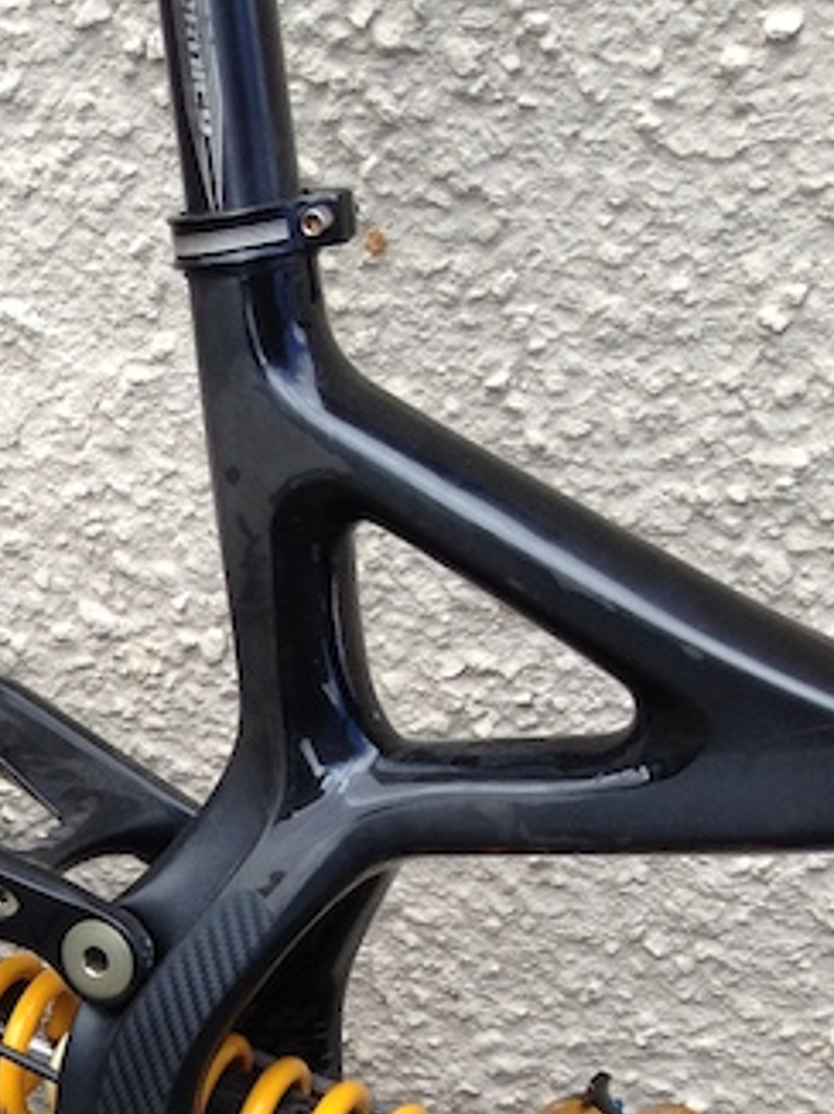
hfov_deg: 12.7
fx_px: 3538
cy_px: 1227
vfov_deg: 17.3
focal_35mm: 110
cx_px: -427
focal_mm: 4.28
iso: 50
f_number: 2.4
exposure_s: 1/262
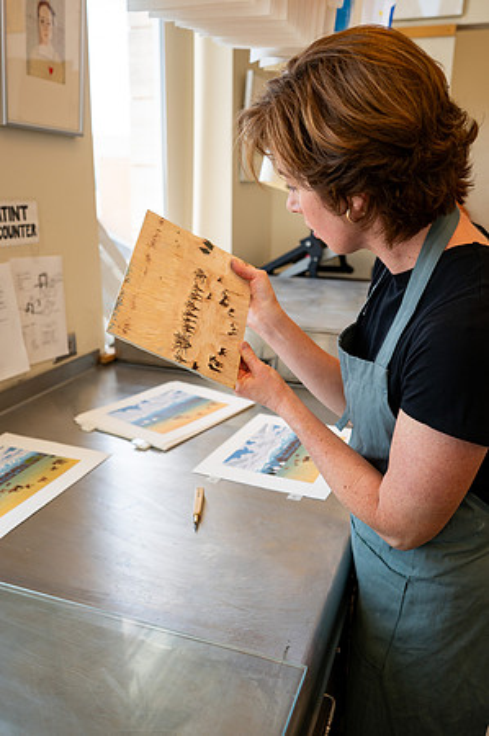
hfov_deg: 46.3
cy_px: 368
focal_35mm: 28
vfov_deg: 65.5
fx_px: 572
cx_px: 244
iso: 500
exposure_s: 1/250
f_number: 4
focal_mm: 28
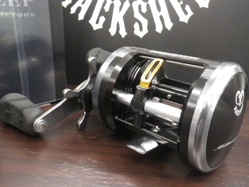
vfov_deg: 41.8
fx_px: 245
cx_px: 124
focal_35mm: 34
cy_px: 94
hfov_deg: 54.0
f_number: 3.8
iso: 800
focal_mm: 6.1
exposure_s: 1/40
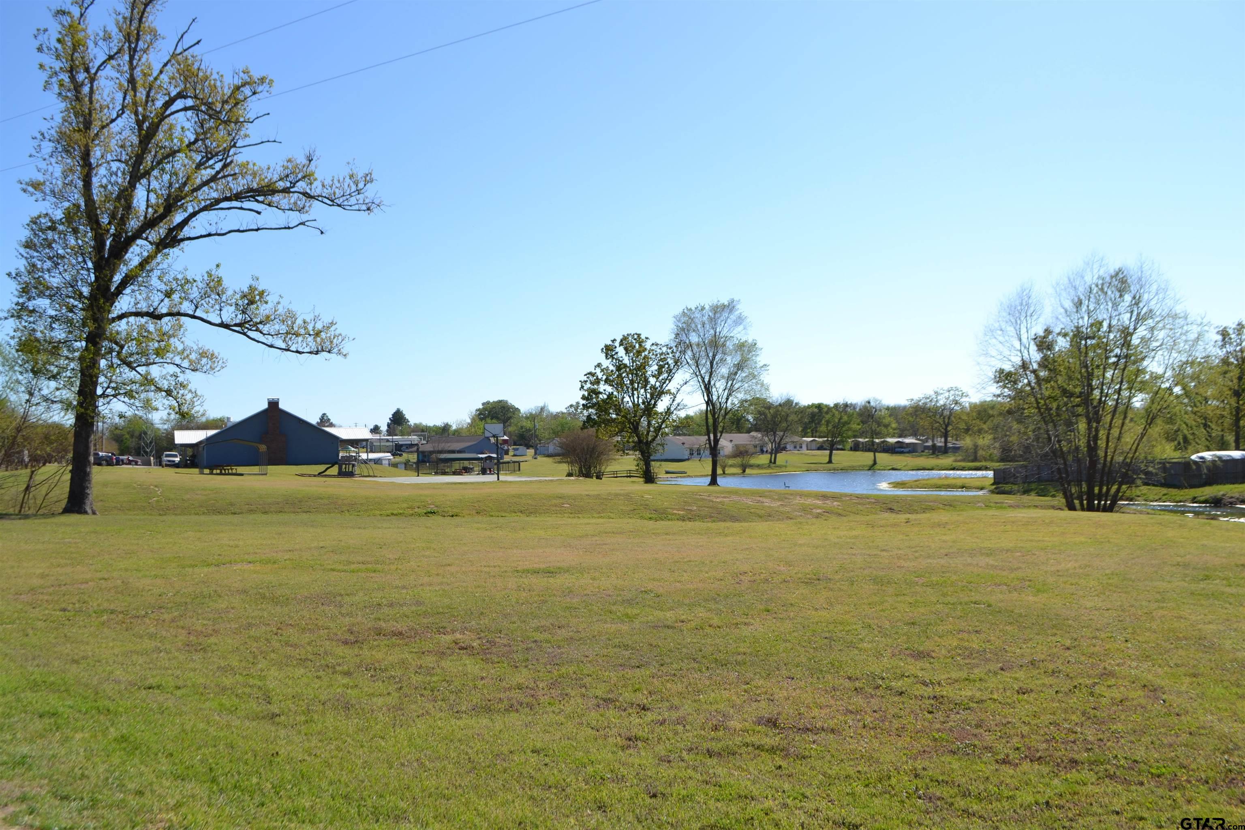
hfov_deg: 61.9
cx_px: 622
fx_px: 1037
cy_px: 415
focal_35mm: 30
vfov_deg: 43.6
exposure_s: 1/320
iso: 100
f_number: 9
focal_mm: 20
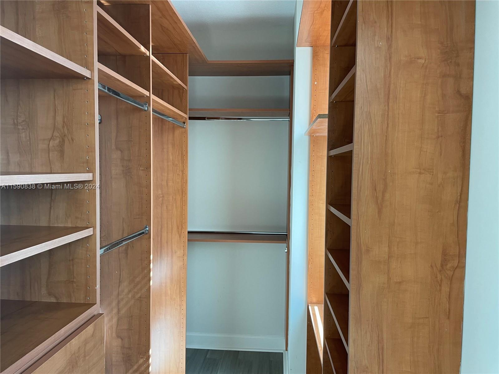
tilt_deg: -2.2
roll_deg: -0.5
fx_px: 375
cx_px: 250
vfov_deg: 53.1
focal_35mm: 26
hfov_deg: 67.3
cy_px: 187
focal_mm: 4.2
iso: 80
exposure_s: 1/60
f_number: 1.6
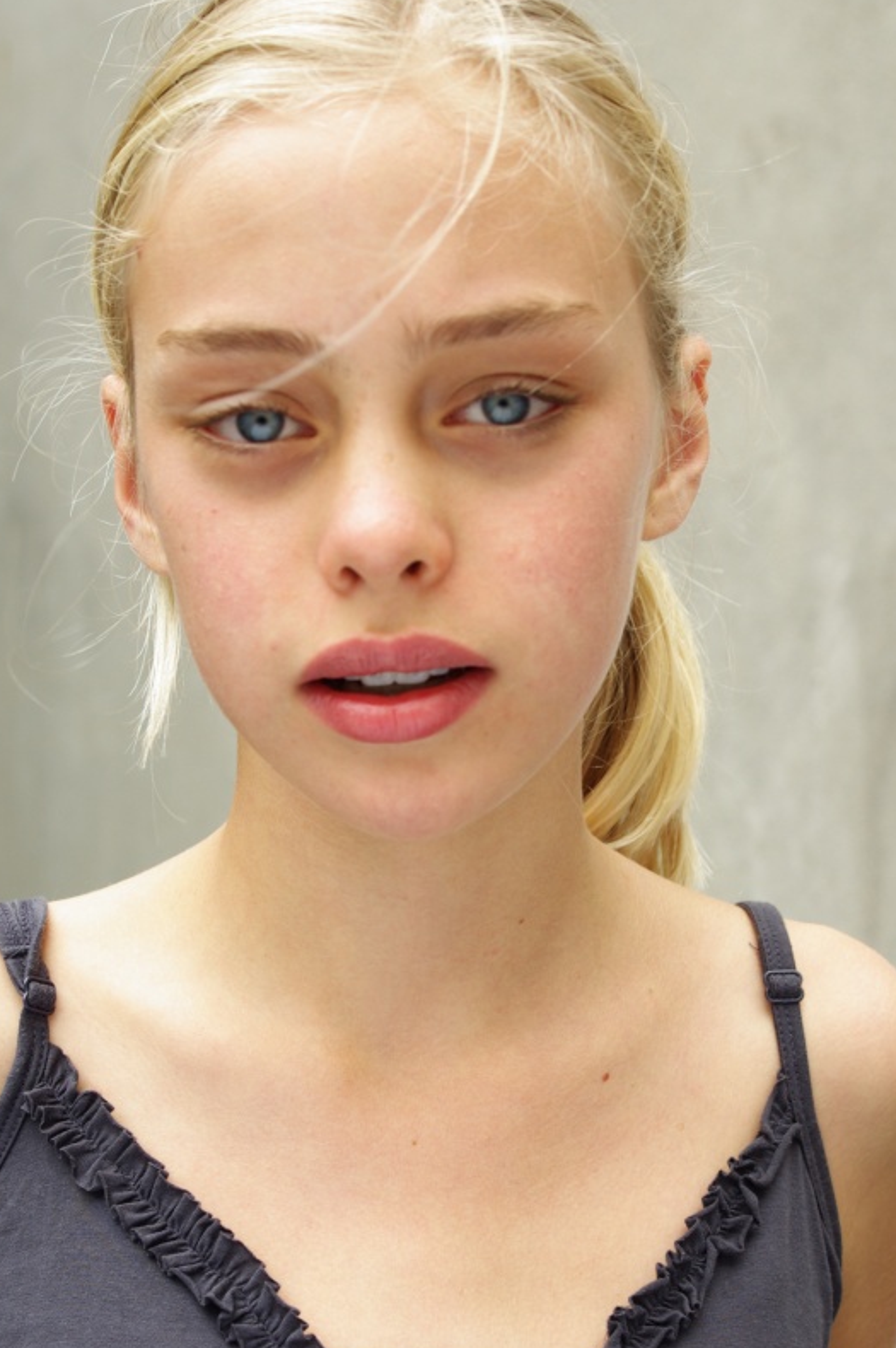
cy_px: 829
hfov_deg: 16.7
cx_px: 405
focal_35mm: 82
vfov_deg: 24.8
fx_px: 3054
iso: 100
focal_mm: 43
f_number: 5.6
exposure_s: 1/80
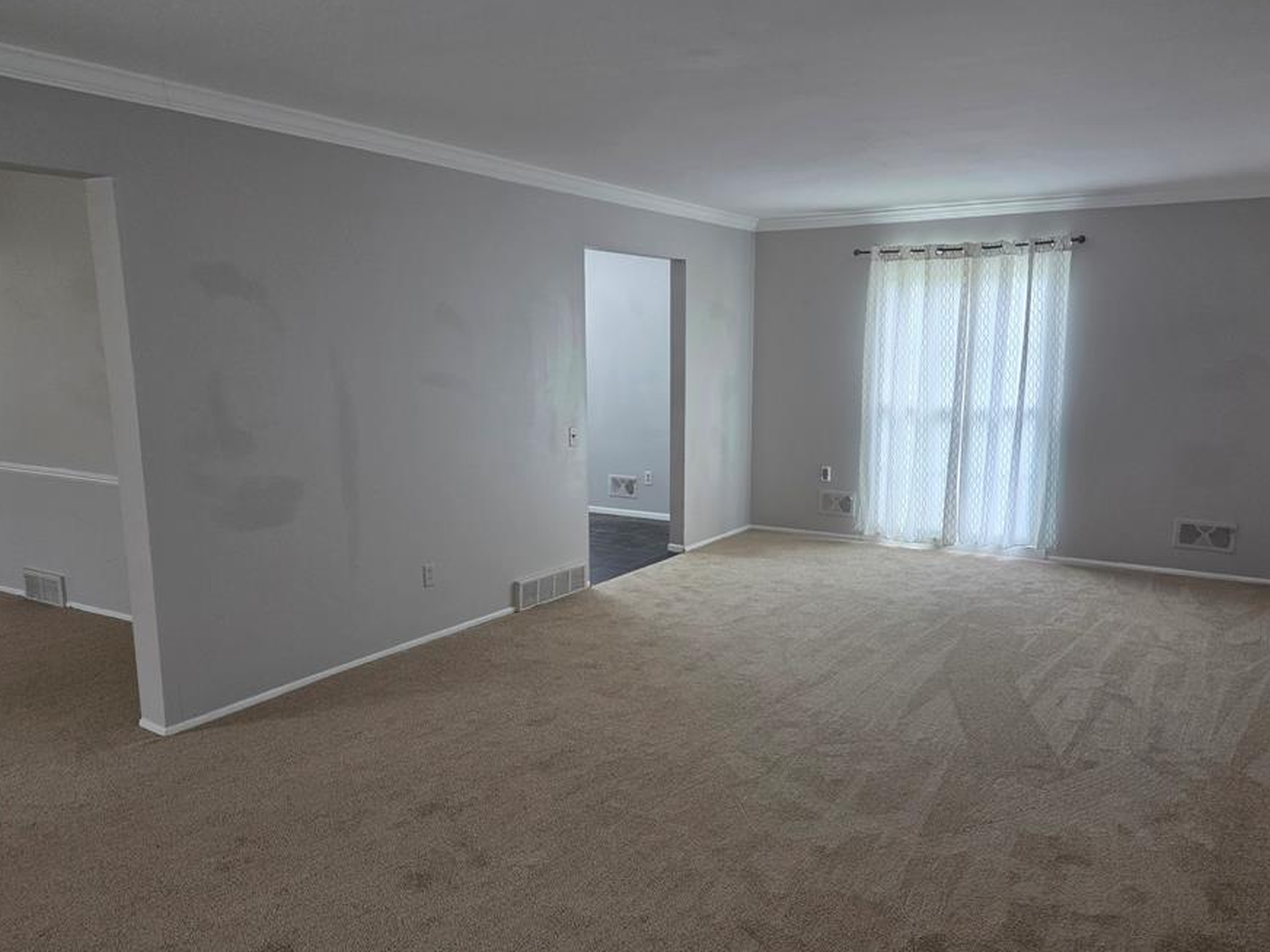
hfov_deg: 65.3
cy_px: 544
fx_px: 991
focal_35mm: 27
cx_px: 666
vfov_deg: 51.2
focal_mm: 5.4
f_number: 1.8
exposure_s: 1/120
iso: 200
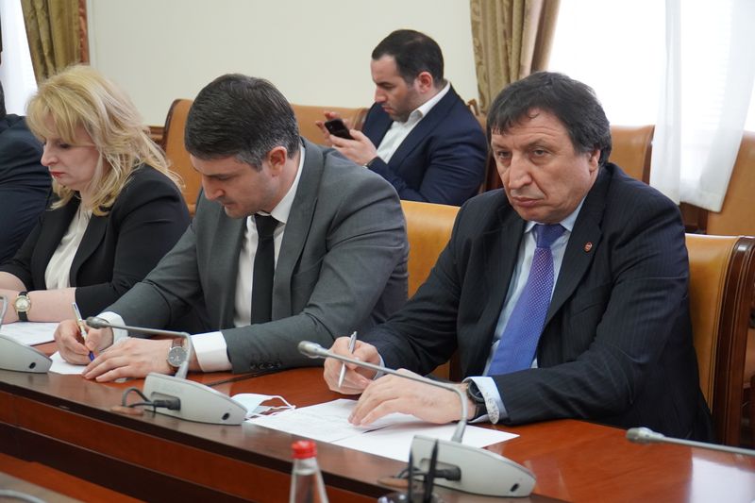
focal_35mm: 82
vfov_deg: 16.5
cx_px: 378
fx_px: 1730
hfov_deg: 24.6
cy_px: 252
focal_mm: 55
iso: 2000
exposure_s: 1/160
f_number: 4
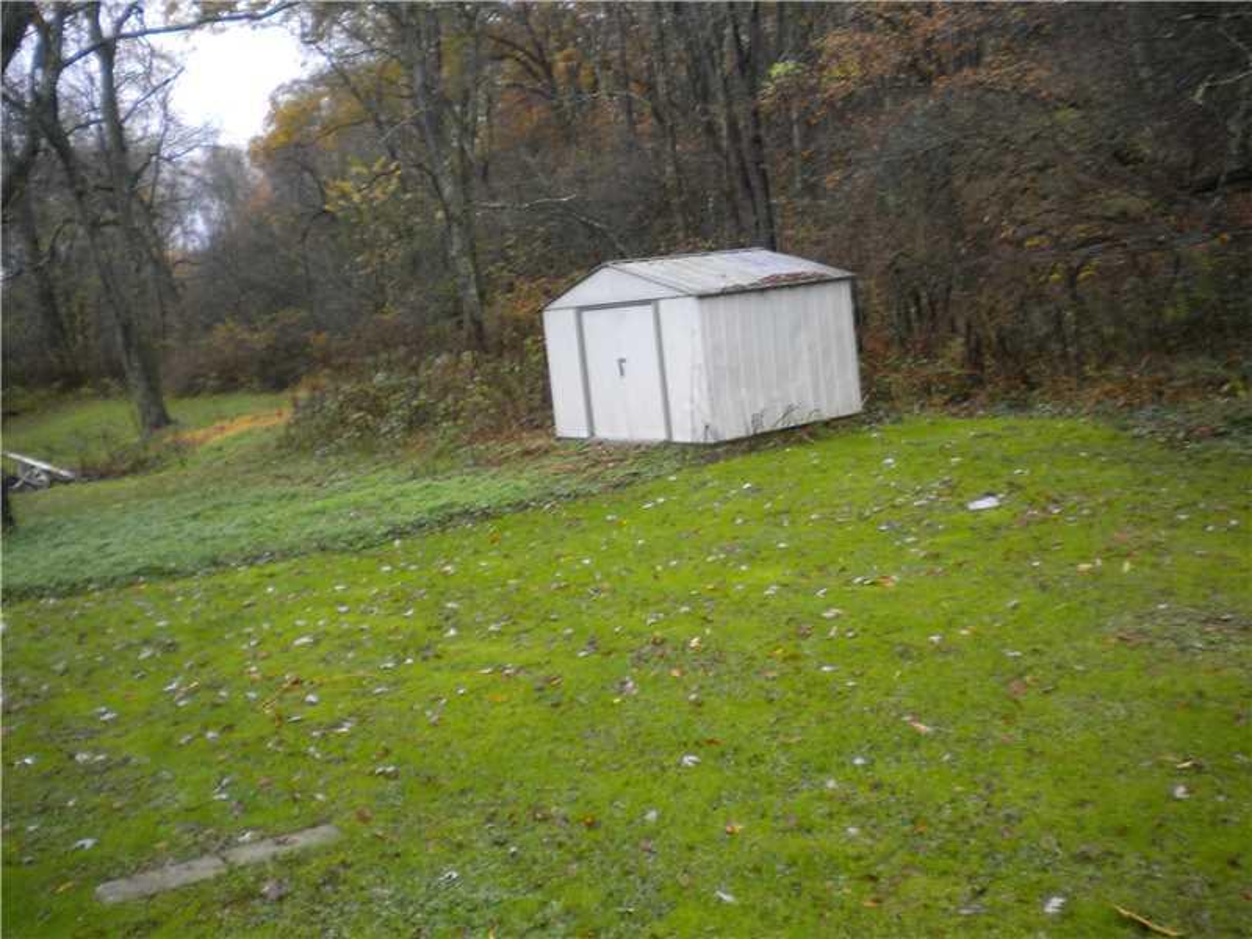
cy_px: 470
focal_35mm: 35
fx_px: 1266
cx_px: 626
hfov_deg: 52.6
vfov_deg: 40.7
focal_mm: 6.3
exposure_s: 1/70.7
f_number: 3.1
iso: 80
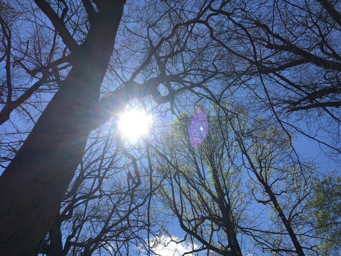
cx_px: 170
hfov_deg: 61.7
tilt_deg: +58.5
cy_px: 128
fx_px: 286
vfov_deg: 48.2
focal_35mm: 29
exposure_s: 1/2481
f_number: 2.2
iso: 25
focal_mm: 4.15
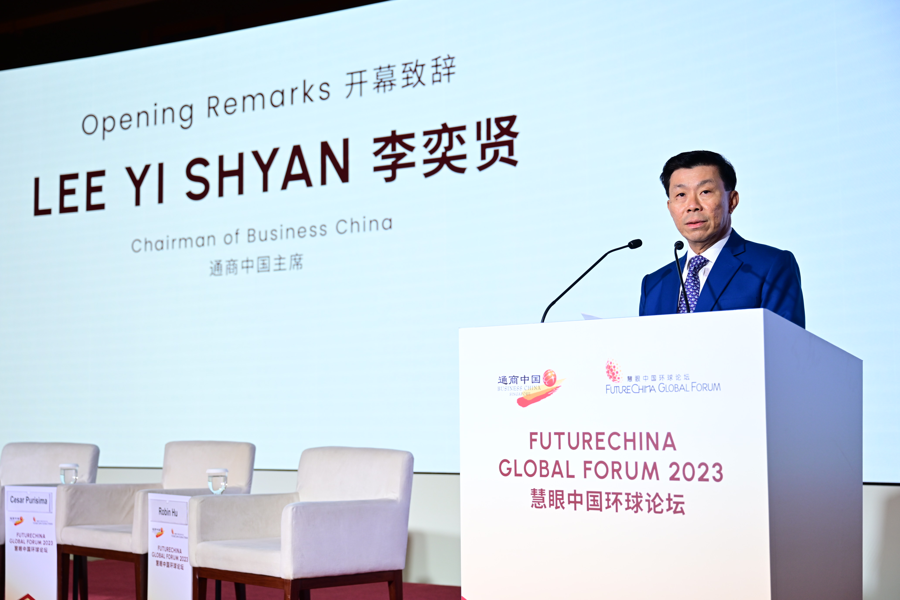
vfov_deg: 25.5
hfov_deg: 37.5
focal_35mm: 53
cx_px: 450
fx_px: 1325
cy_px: 300
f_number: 3.5
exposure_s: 1/160
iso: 640
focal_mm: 53
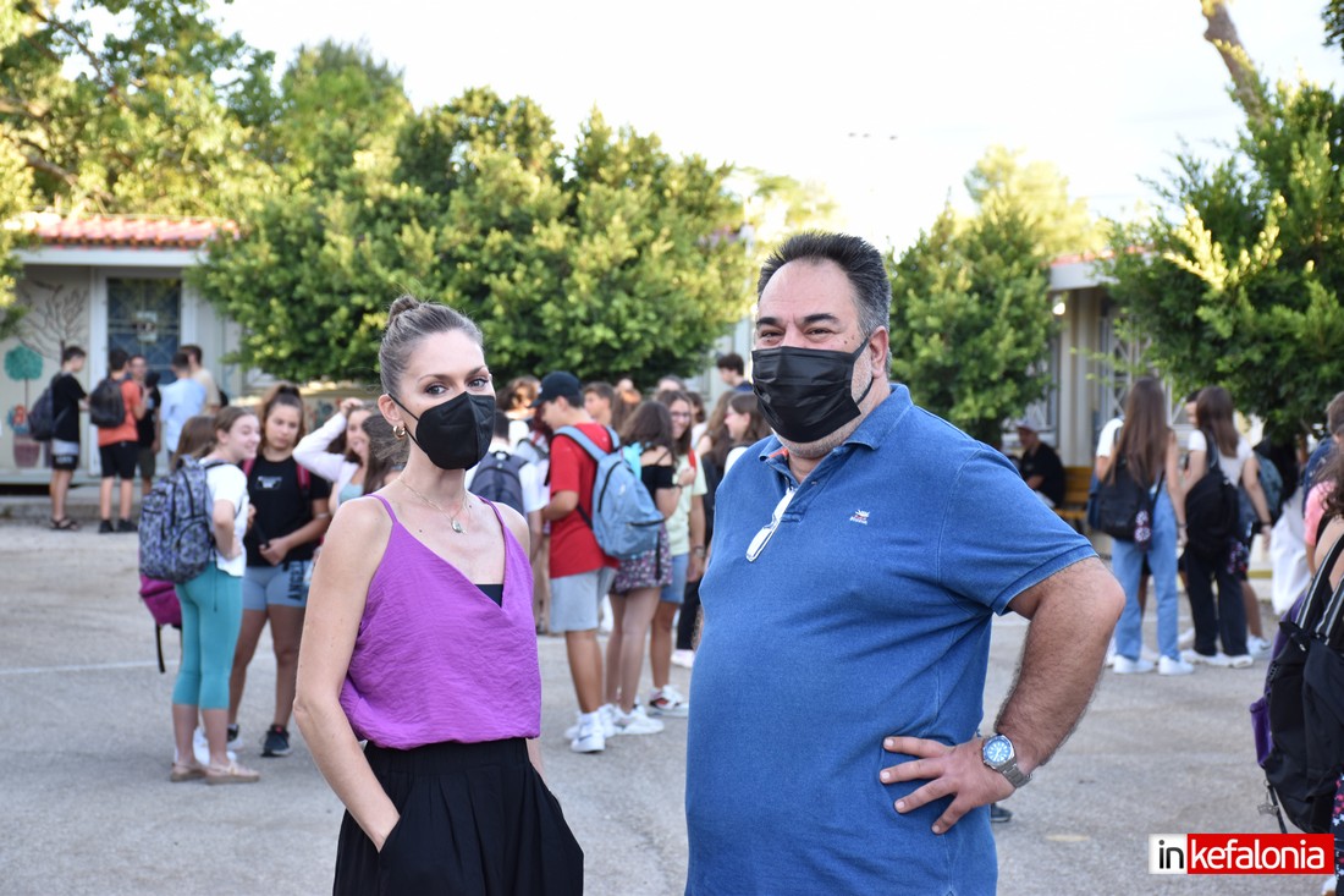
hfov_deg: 22.6
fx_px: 3359
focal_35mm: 90
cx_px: 672
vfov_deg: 15.2
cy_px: 448
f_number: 5.6
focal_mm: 60
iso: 250
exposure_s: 1/80
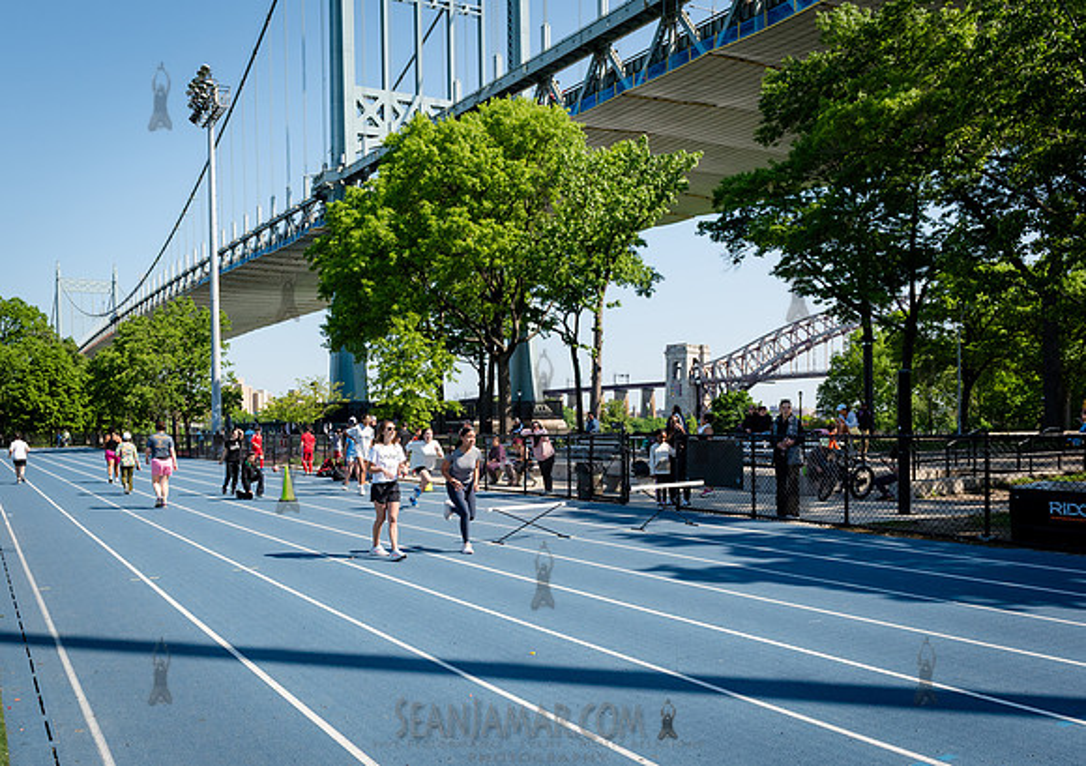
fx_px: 918
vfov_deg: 45.1
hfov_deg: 60.5
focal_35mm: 30
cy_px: 450
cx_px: 420
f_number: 4.5
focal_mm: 24
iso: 400
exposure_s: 1/2000
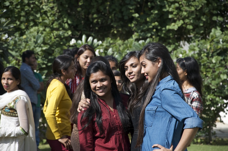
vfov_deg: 8.7
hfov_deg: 13.1
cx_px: 114
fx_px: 995
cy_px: 76
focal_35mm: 158
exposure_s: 1/250
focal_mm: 105
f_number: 5.6
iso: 100
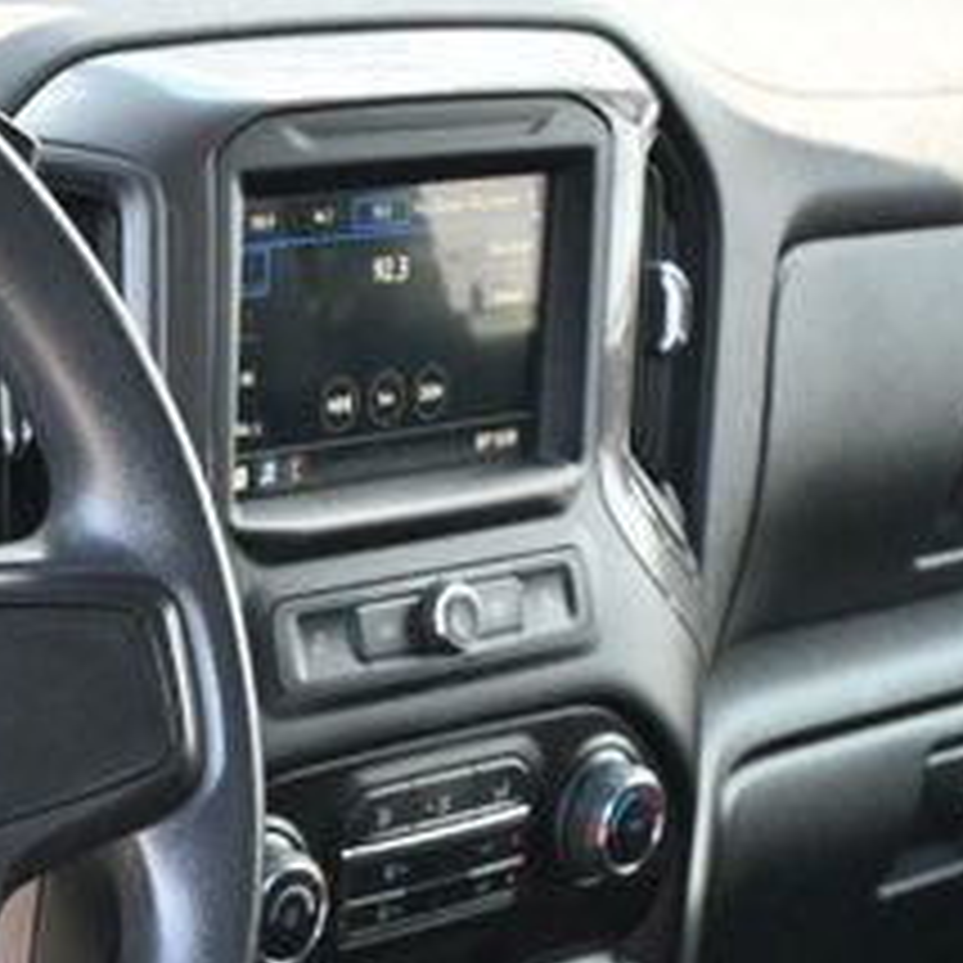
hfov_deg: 15.2
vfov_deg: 15.0
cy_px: 1314
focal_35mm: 110
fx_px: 3462
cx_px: -238
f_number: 3.5
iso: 450
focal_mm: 18
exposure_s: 1/125
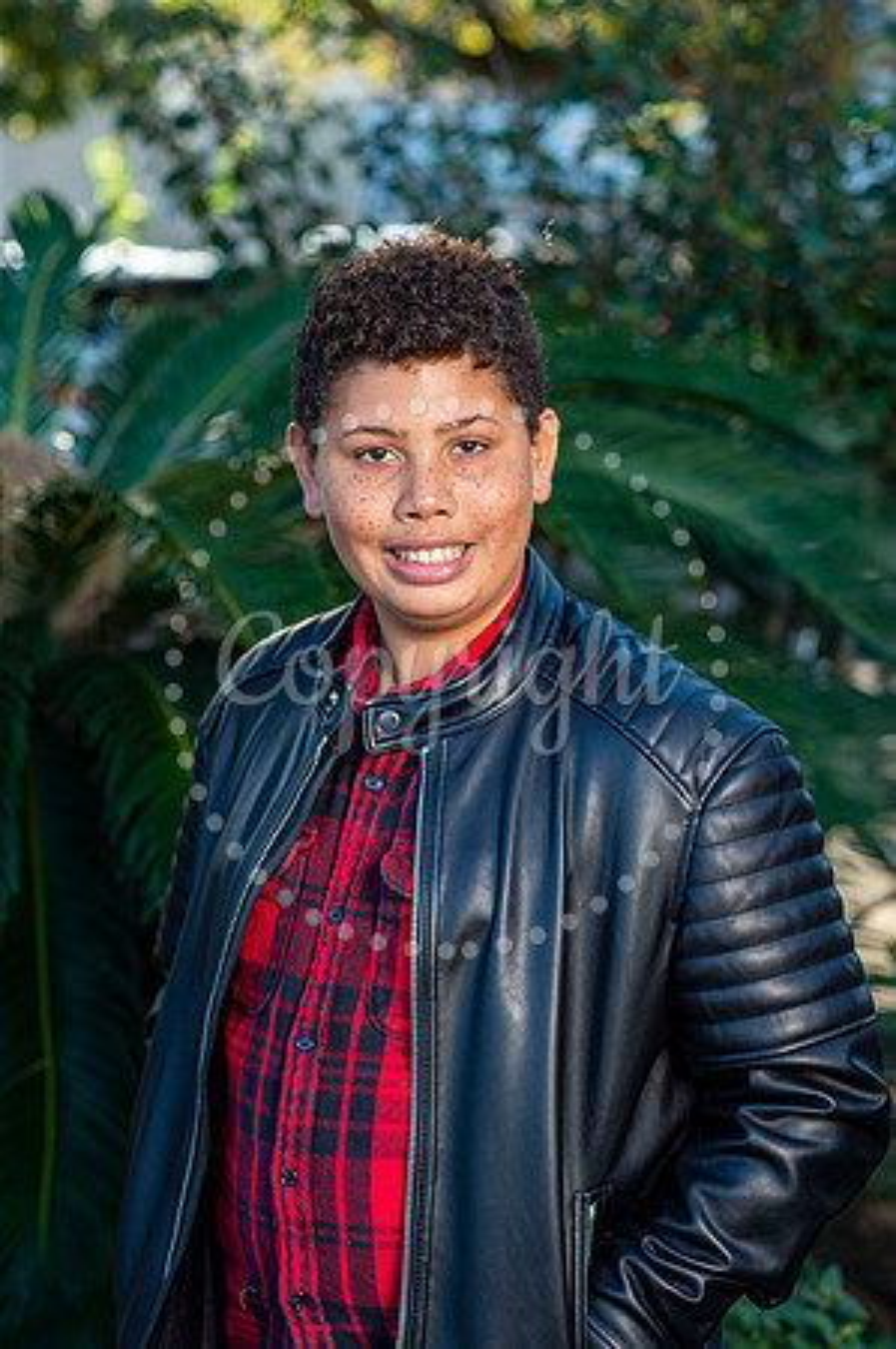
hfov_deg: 16.0
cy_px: 674
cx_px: 448
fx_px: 3180
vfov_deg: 23.9
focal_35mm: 85
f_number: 4
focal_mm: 85
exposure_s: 1/160
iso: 200
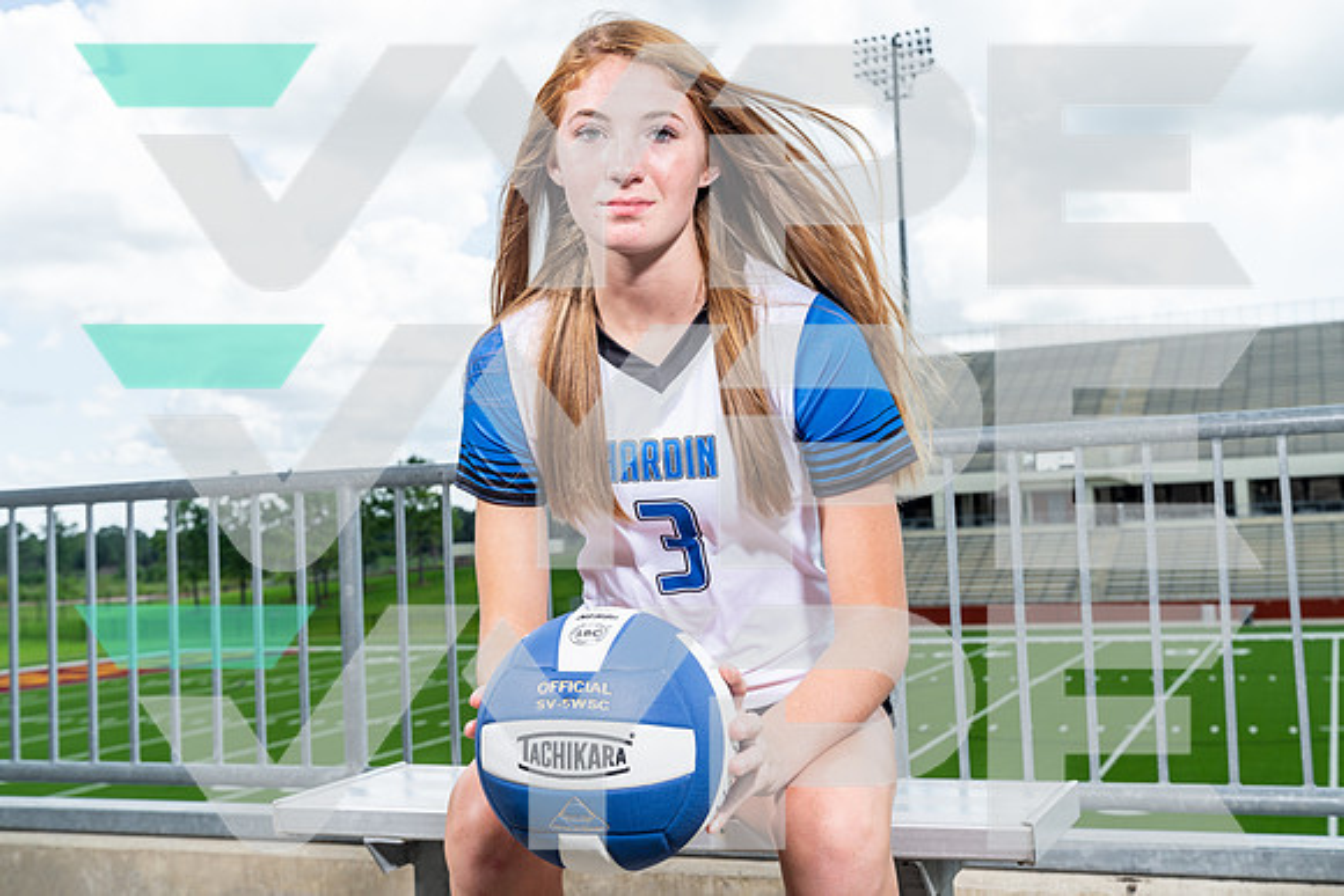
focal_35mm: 42
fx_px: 1568
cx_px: 672
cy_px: 448
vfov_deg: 31.9
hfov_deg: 46.4
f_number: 8
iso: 100
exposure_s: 1/125
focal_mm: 42
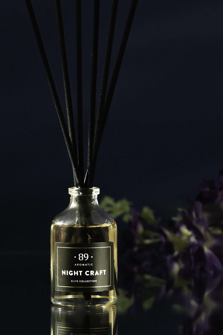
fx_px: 1587
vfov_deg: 11.9
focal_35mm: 171
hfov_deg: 8.0
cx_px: 89
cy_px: 23
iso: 200
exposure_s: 1/20
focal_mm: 90
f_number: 8
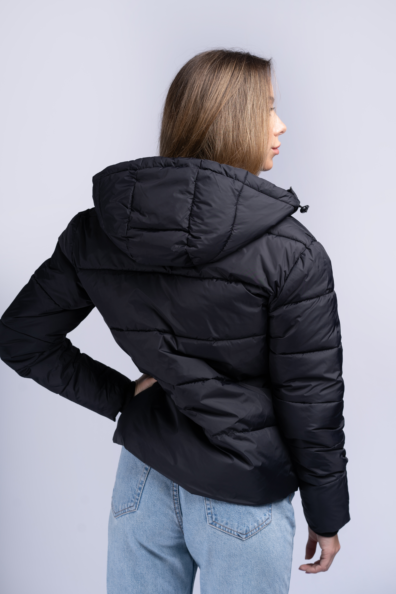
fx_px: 907
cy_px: 297
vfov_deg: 36.2
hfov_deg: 24.6
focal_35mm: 55
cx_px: 198
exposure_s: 1/160
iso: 100
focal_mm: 55
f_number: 5.6
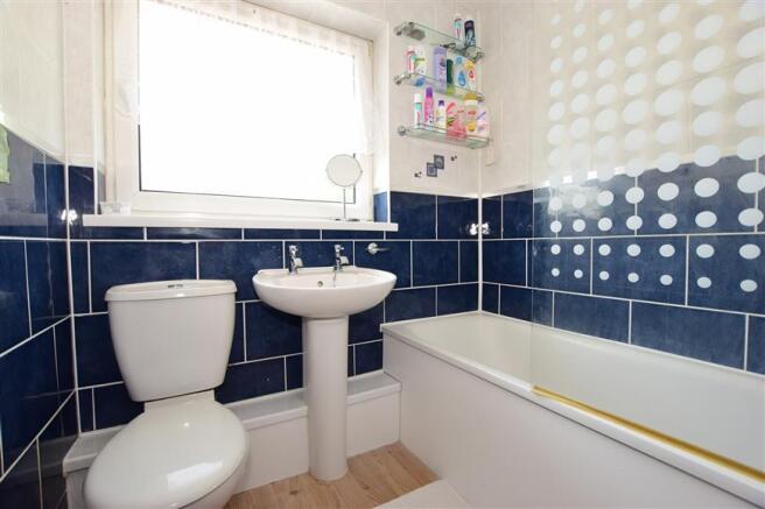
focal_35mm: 15
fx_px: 319
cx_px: 382
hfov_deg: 100.4
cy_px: 254
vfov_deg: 77.3
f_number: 5.6
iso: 400
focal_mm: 10
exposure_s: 1/80
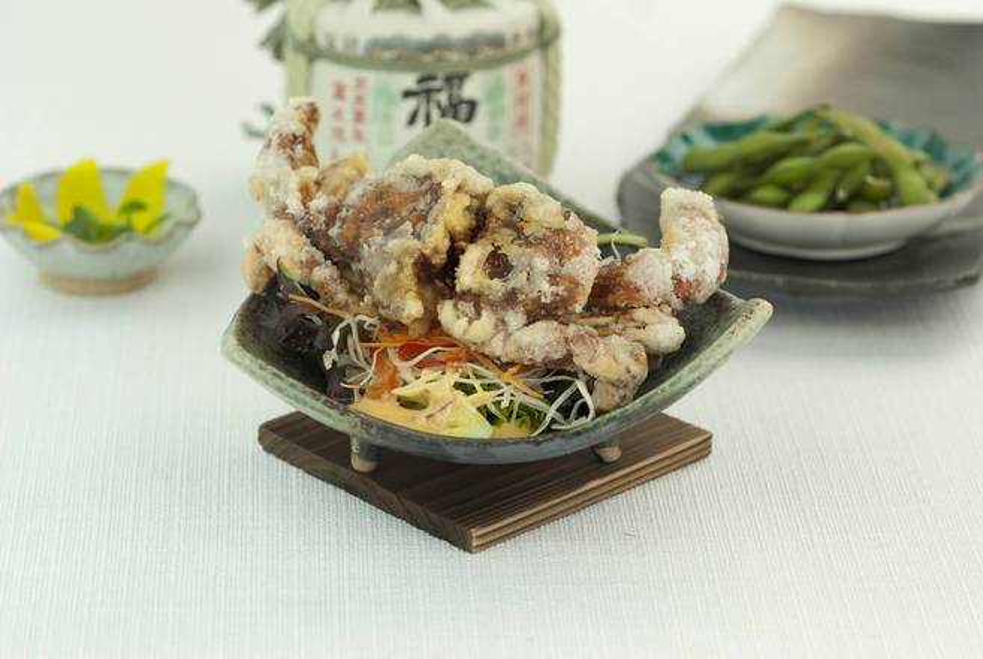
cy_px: 330
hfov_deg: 16.1
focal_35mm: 128
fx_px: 3486
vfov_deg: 10.8
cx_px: 492
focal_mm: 85
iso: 320
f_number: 4.5
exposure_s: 1/320
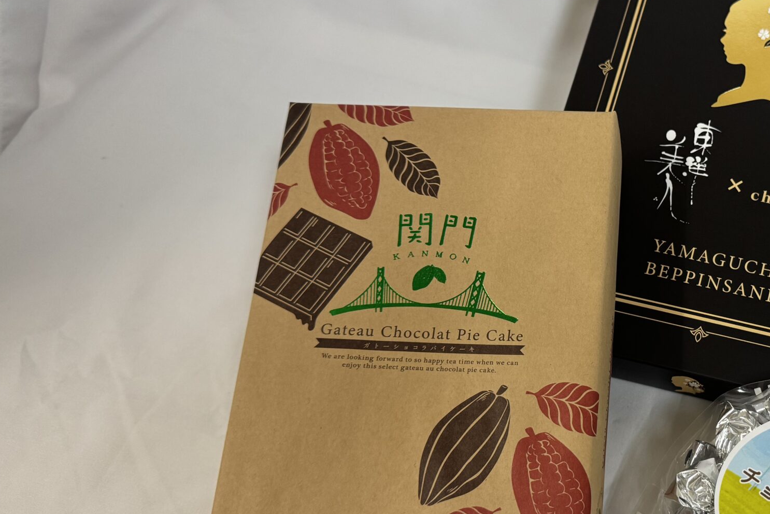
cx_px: 655
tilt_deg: -52.9
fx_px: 920
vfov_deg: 31.2
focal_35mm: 43
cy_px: 275
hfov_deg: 42.6
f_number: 1.78
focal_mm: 6.76
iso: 160
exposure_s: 1/120
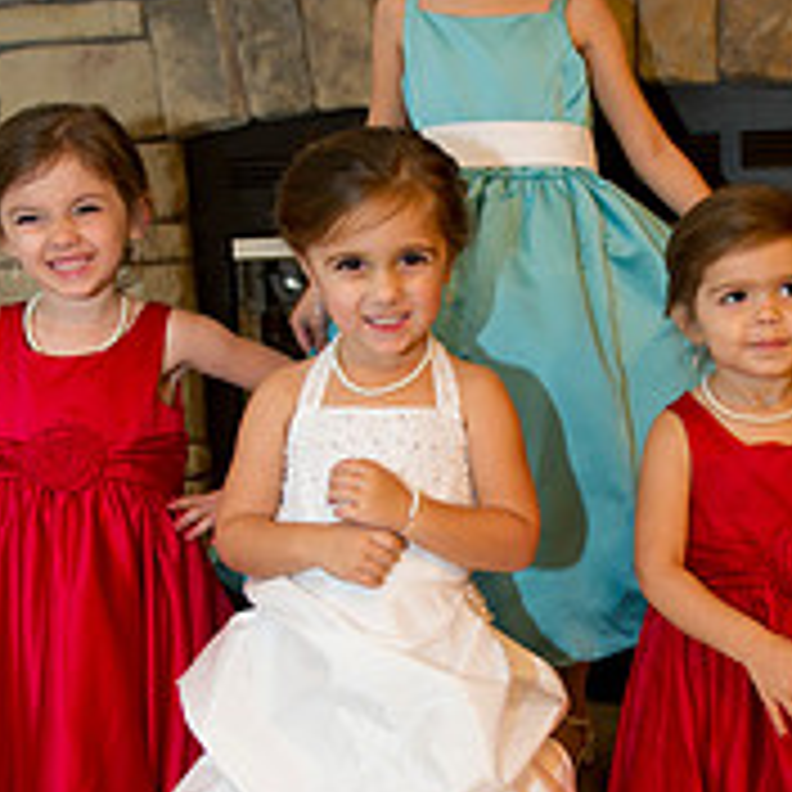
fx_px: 1346
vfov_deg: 32.7
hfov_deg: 32.5
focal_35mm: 52
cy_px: 459
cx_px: 529
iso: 640
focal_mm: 24
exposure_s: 1/60
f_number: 2.8
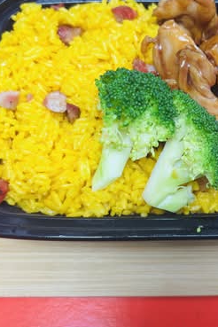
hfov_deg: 30.4
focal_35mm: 43
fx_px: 391
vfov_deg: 45.4
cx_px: 177
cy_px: 145
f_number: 1.5
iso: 80
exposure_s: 1/60
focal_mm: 5.7
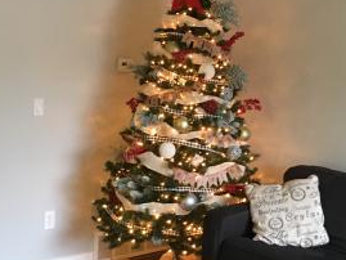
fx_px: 690
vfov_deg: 21.3
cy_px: 148
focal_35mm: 69
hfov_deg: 27.6
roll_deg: -3.6
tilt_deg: -7.1
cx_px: 275
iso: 200
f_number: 2.2
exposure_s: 1/17
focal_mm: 4.15
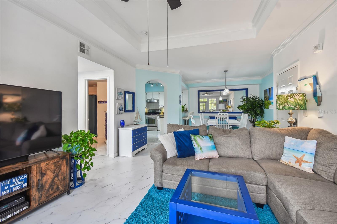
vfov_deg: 77.3
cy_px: 112
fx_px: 140
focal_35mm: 15
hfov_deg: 100.4
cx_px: 168
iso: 100
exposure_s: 1/15
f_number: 7.1
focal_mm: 10
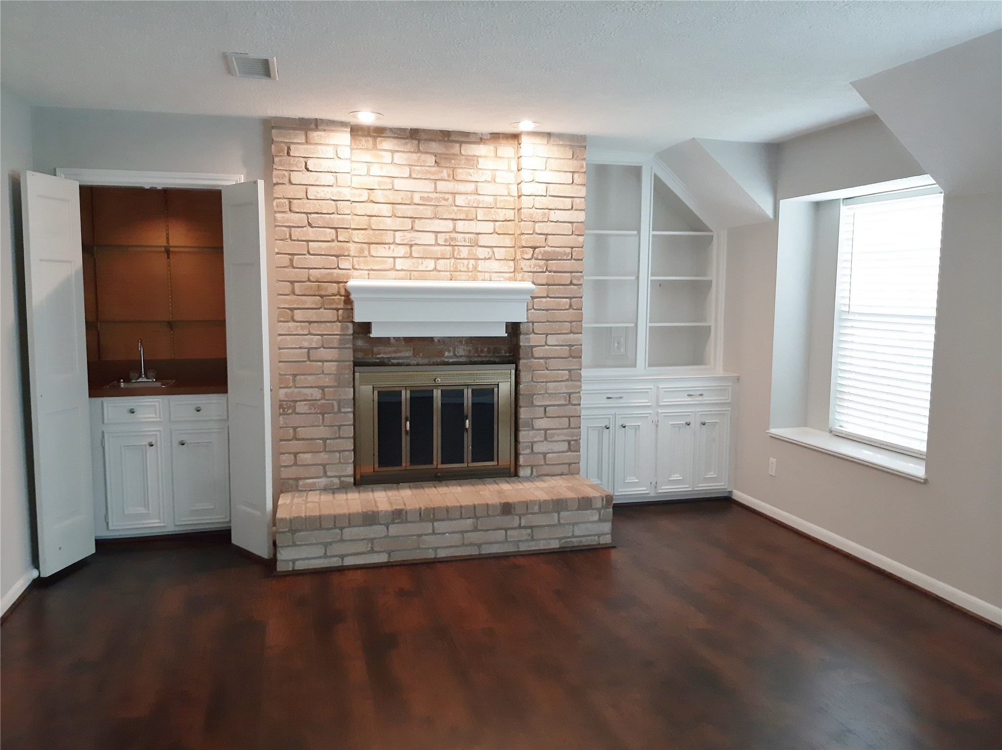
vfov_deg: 53.0
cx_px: 501
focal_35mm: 26
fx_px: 752
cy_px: 375
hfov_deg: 67.3
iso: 40
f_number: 1.7
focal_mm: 3.93
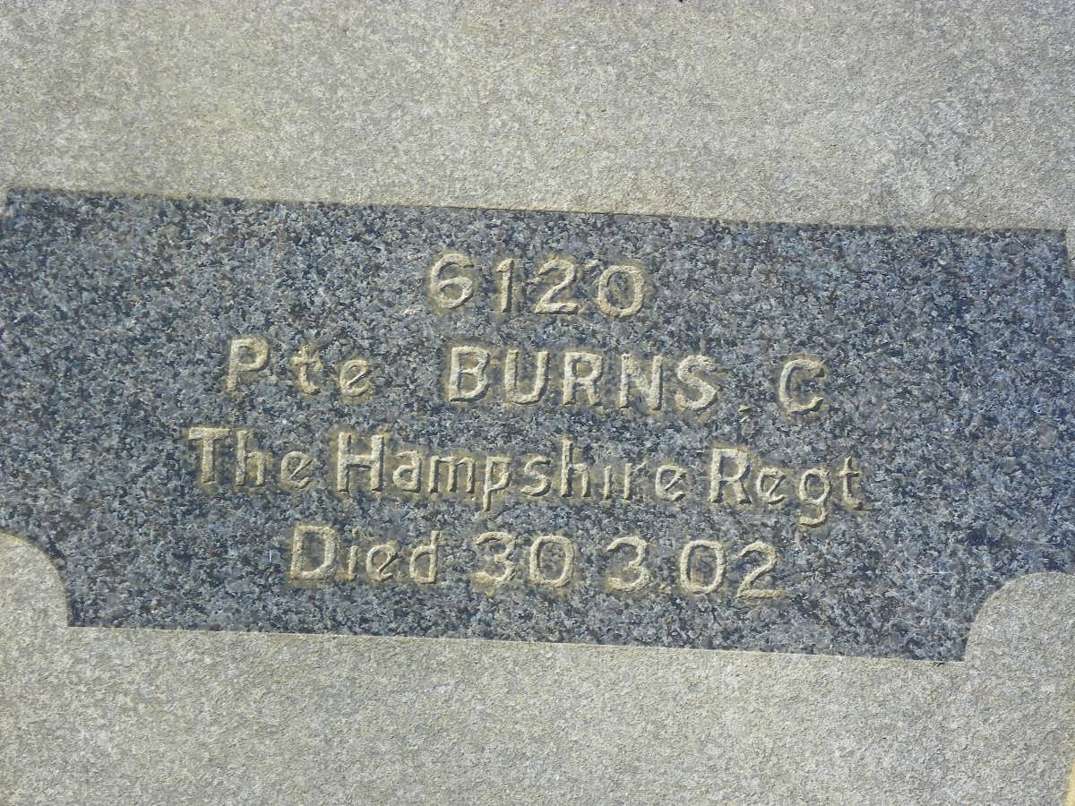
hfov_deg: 18.7
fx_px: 3261
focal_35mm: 105
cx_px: 538
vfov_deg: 14.1
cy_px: 403
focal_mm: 18.8
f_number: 4
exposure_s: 1/80
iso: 64
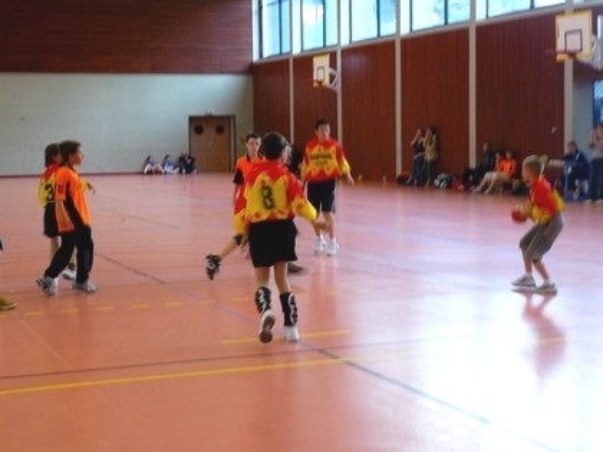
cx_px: 302
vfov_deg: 21.6
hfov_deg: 28.6
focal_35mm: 68
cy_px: 226
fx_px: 1185
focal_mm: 11.4
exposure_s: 1/50
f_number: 3.2
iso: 100
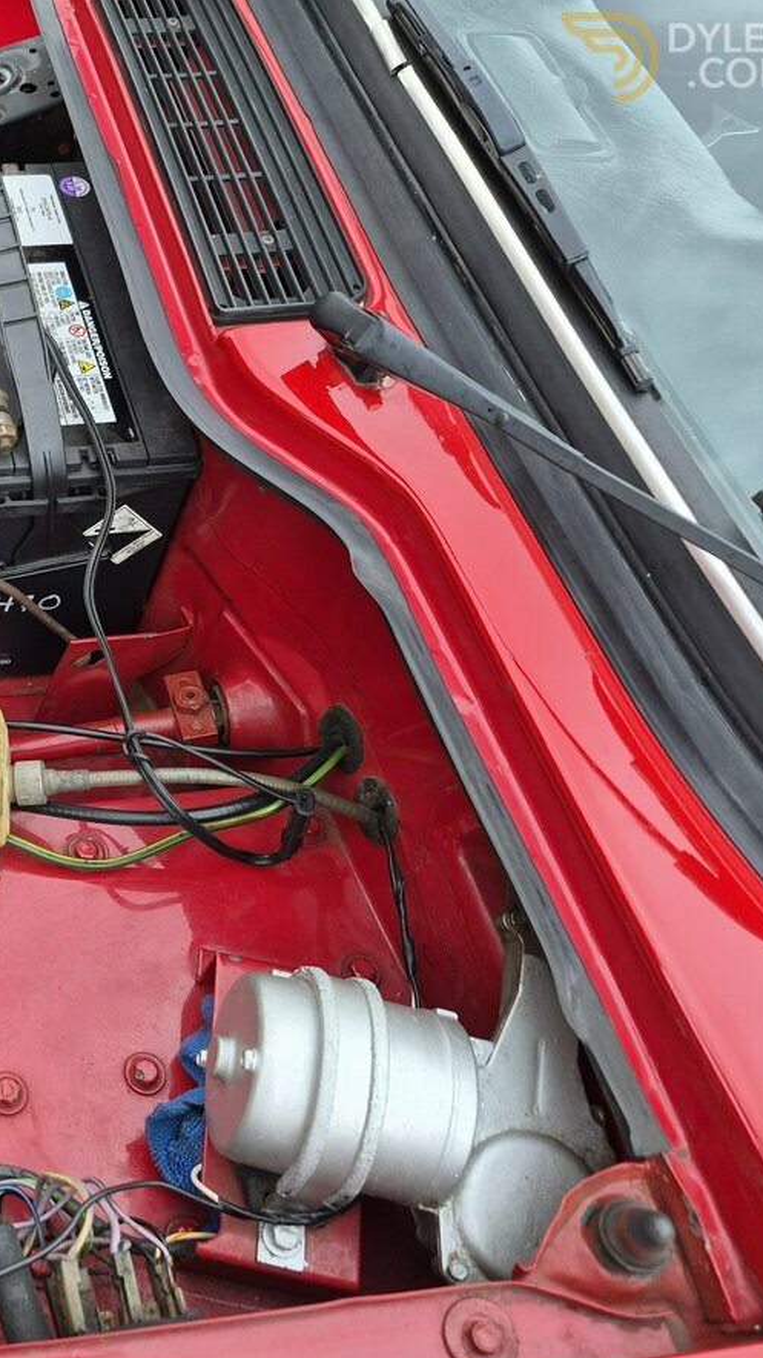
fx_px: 1223
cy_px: 688
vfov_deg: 58.0
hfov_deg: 30.3
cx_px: -114
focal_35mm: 34
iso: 80
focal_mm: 5.4
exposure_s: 1/784
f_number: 1.8
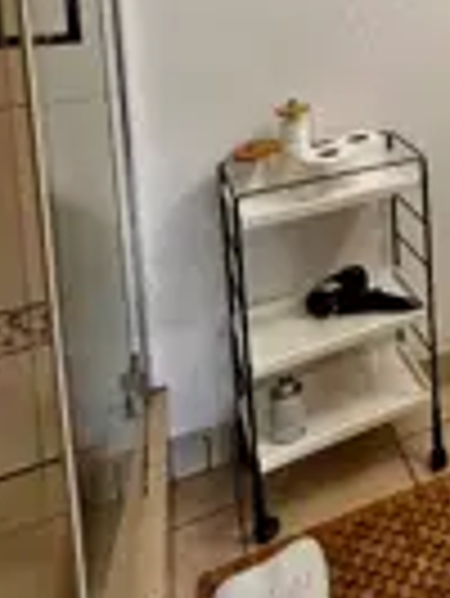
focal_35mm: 42
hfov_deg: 27.3
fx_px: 727
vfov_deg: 39.3
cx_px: 621
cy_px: -4
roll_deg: +0.4
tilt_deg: -5.7
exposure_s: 1/50
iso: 200
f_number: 2.2
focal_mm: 2.22
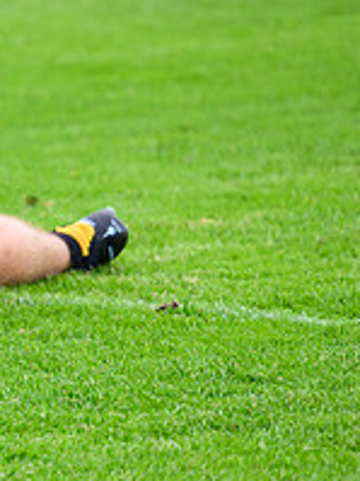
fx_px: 7760
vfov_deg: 3.5
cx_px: -547
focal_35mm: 559
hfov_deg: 2.6
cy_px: 166
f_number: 2.8
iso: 500
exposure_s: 1/2000
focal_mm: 130
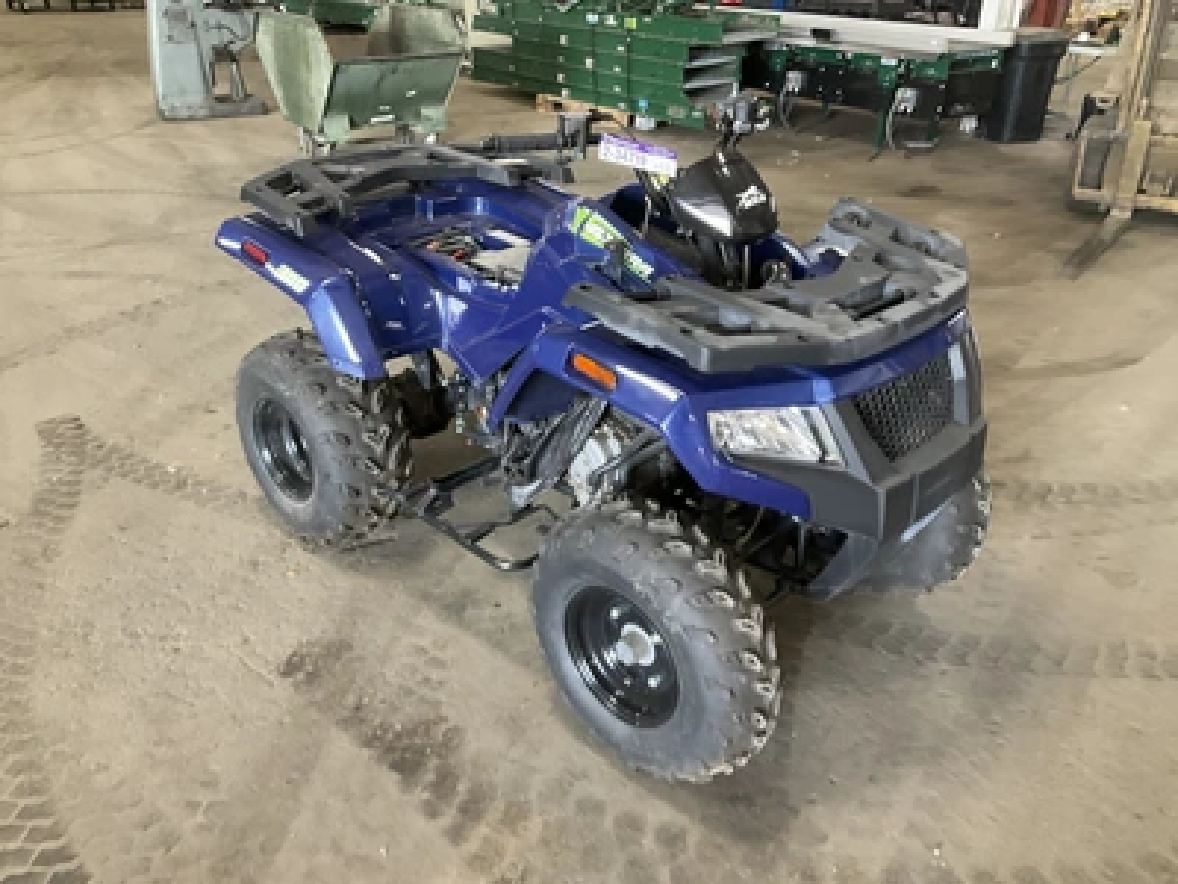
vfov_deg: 48.2
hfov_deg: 61.7
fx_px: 987
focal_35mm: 29
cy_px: 442
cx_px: 589
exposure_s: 1/40
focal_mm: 3
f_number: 1.8
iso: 200
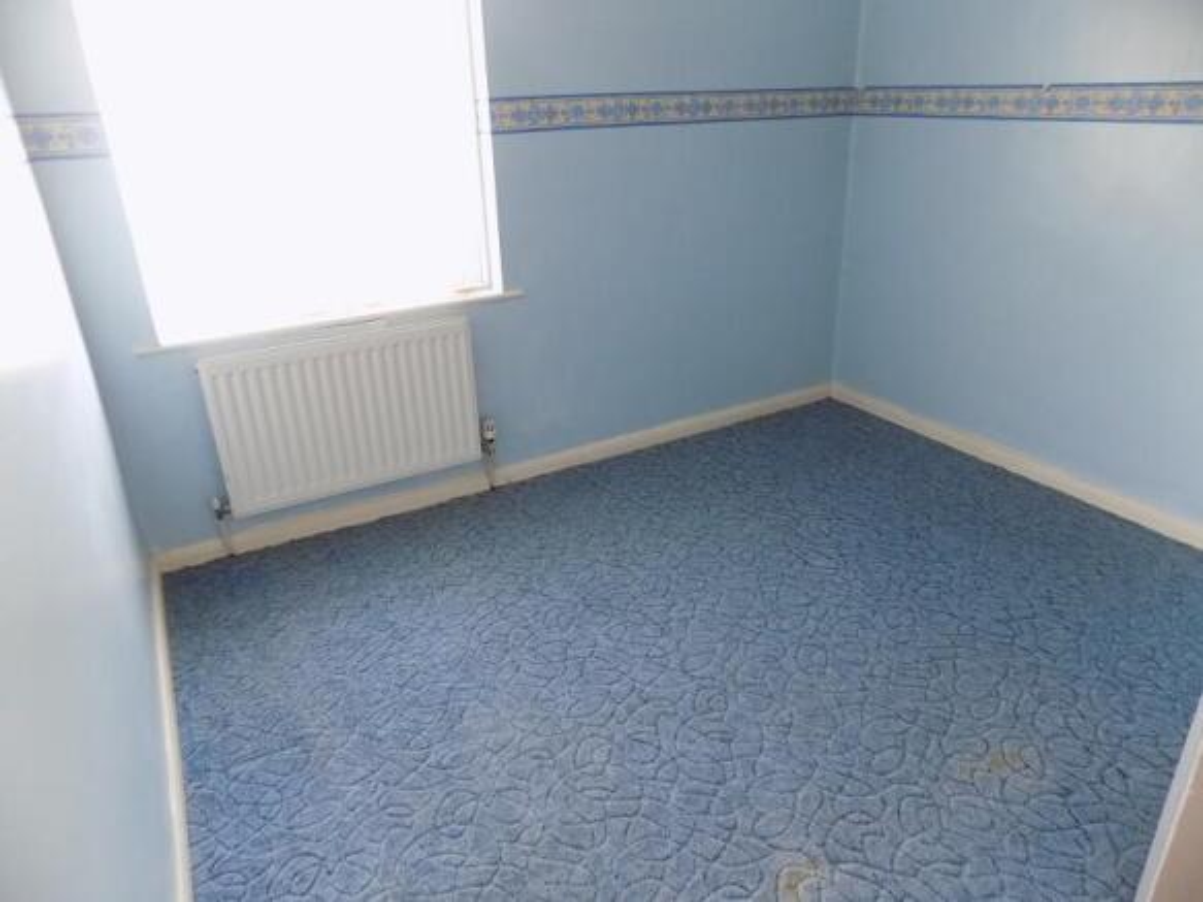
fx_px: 799
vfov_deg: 58.9
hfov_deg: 73.9
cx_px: 602
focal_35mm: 23
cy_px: 451
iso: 200
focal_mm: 4
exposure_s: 1/30
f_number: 3.1
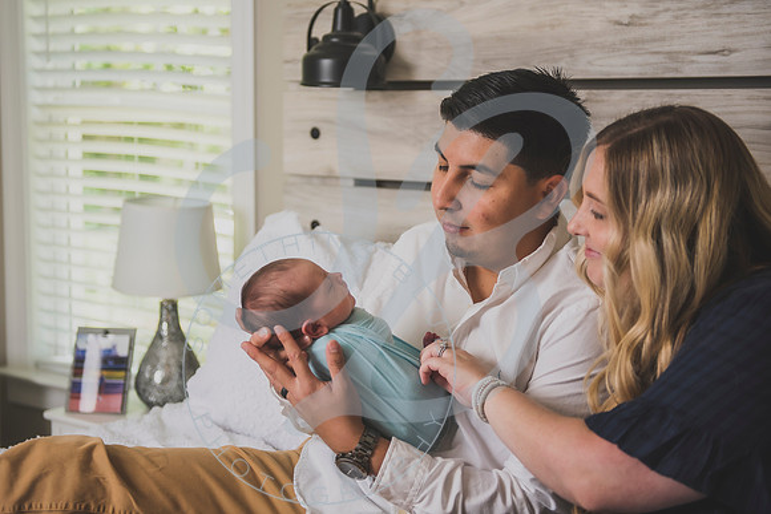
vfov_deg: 23.1
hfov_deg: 34.0
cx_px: 338
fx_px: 1258
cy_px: 227
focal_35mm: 59
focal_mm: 52
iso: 200
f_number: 2.8
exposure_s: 1/125
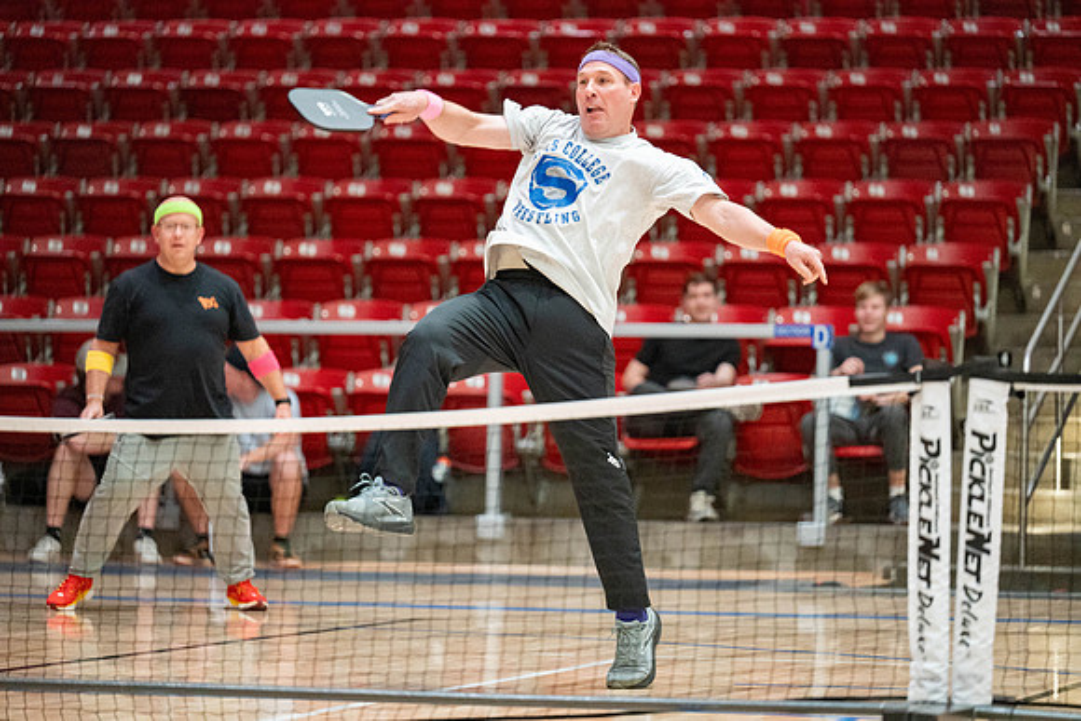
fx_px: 5106
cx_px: 540
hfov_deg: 12.1
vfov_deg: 8.1
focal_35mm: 170
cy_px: 360
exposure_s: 1/500
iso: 5000
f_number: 2.8
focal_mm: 170
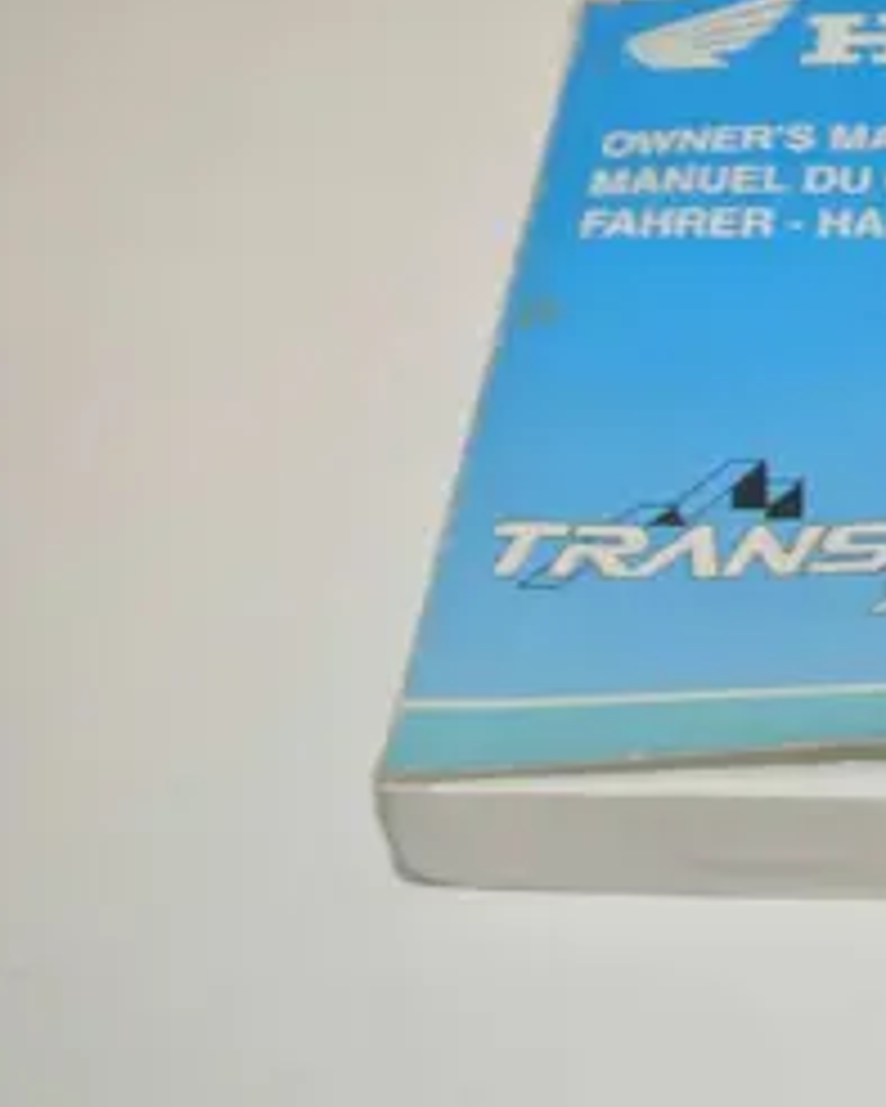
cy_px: 418
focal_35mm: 74
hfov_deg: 19.0
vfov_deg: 25.6
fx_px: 2424
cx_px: 1201
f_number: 4
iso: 200
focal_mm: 13.6
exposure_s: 1/60
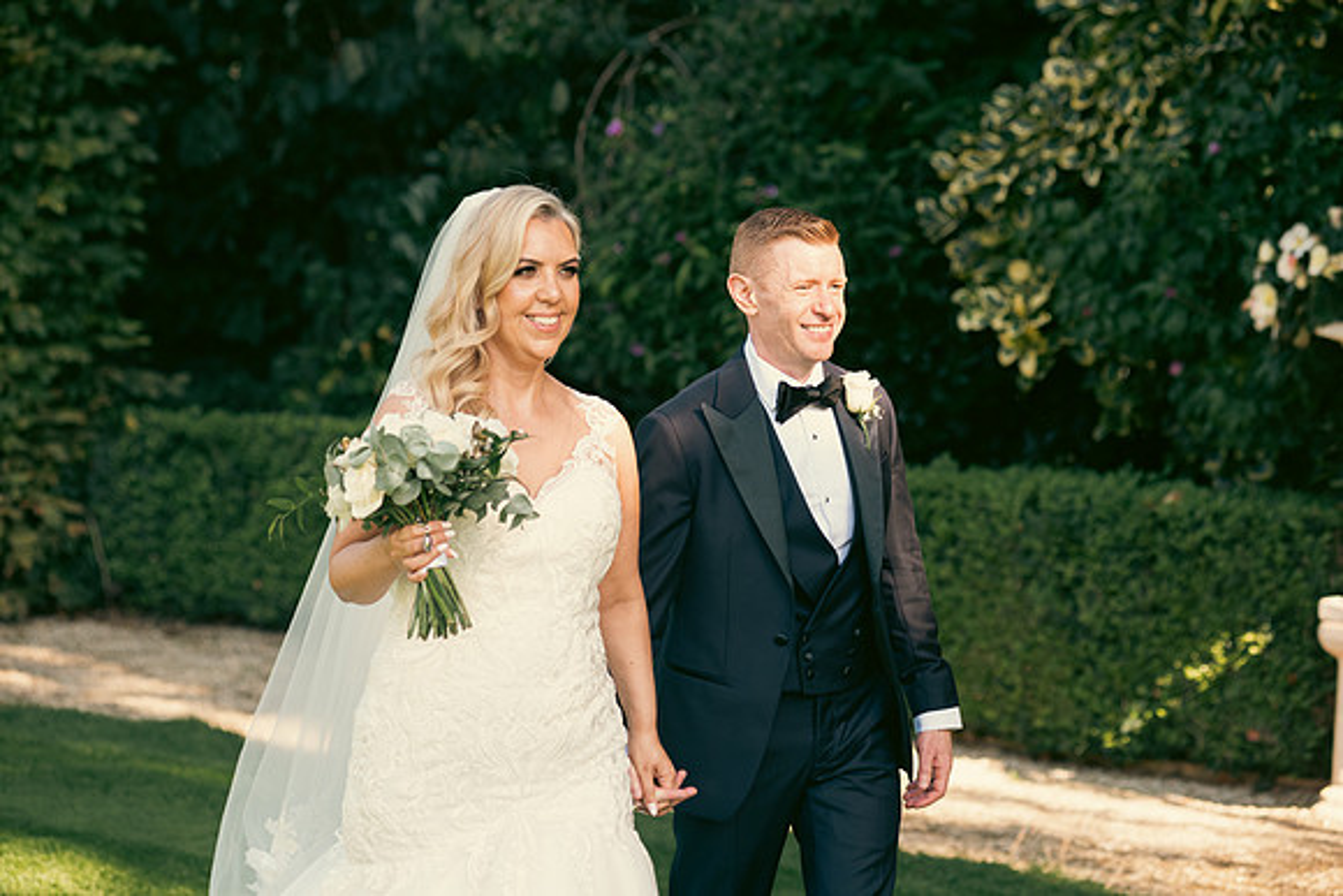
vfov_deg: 11.4
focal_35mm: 120
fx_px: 4478
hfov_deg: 17.1
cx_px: 672
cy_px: 448
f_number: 3.5
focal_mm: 120
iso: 200
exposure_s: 1/200
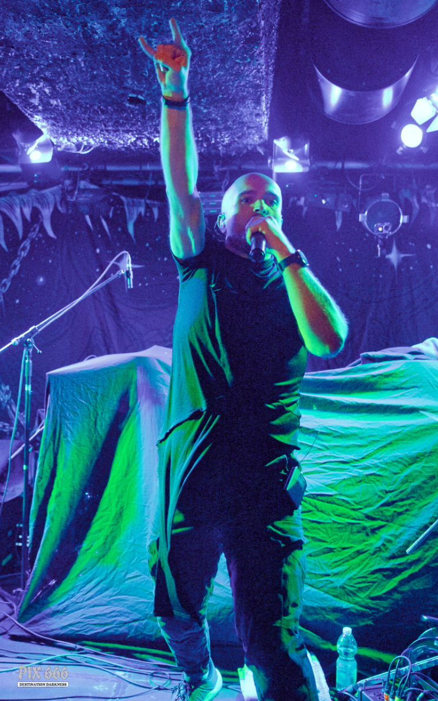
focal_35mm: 30
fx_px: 573
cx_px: 226
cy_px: 348
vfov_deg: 62.9
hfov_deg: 41.8
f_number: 2.8
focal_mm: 29
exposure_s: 1/250
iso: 32000
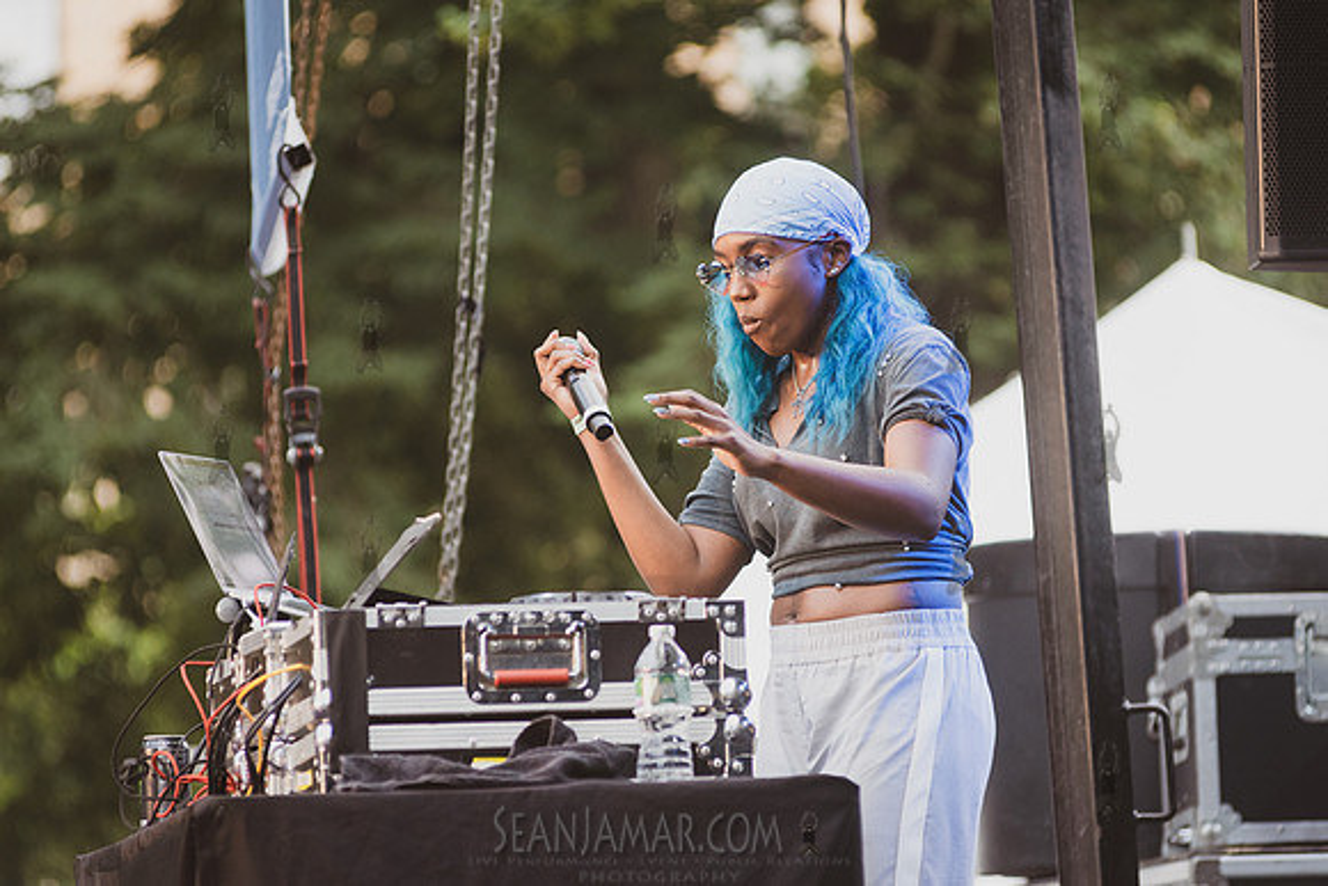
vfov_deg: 5.7
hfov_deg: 8.6
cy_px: 449
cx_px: 706
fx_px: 8856
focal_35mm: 240
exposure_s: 1/640
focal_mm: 200
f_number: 4
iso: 1000
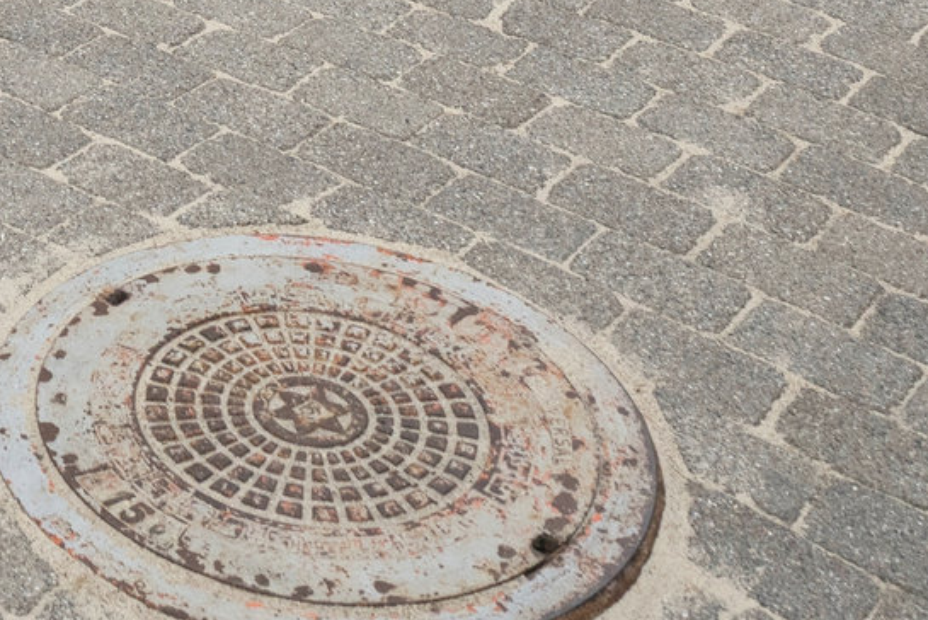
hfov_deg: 22.1
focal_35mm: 88
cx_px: -48
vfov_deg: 11.6
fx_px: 2270
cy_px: -1029
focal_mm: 16
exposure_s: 1/800
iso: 200
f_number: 6.3
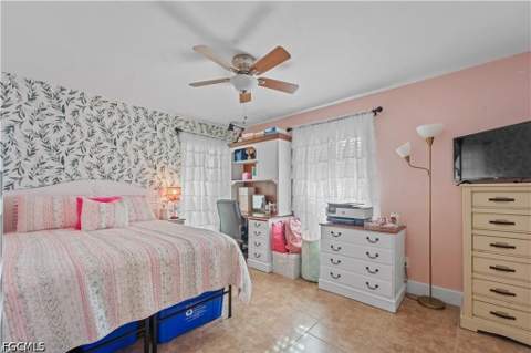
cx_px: 266
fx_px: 206
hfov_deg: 104.3
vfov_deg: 81.1
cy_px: 176
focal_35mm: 14
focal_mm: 14
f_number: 8
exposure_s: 1/2
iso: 250
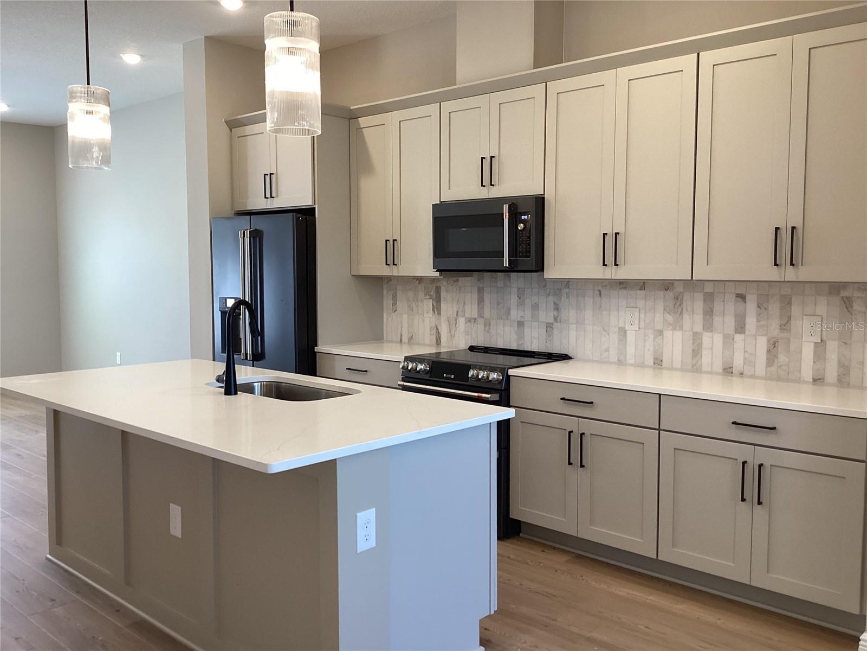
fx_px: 776
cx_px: 434
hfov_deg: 58.4
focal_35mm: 31
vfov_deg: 45.4
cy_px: 326
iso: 100
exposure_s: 1/60
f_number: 2.4
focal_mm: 3.3
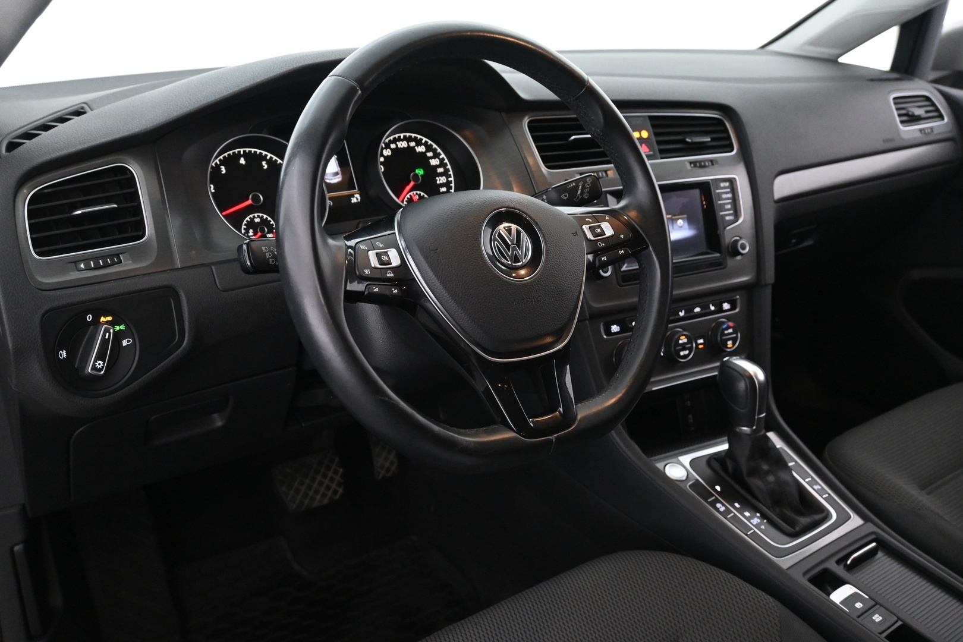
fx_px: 863
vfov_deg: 40.8
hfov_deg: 58.3
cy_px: 321
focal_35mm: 32
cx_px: 482
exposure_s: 1/30
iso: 2500
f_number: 4
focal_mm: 21.5
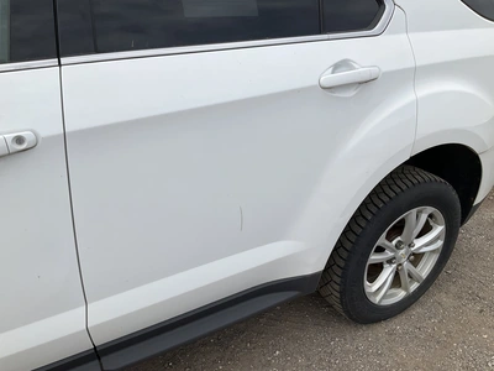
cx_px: 247
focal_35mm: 29
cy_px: 186
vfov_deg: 48.2
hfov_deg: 61.7
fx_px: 414
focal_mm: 3
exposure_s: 1/1912
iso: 25
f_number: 1.8
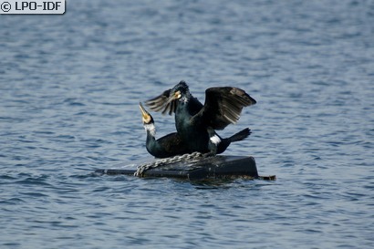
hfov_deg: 2.8
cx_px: 187
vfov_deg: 1.8
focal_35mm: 750
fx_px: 7788
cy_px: 124
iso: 100
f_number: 6.3
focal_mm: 500
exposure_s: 1/500
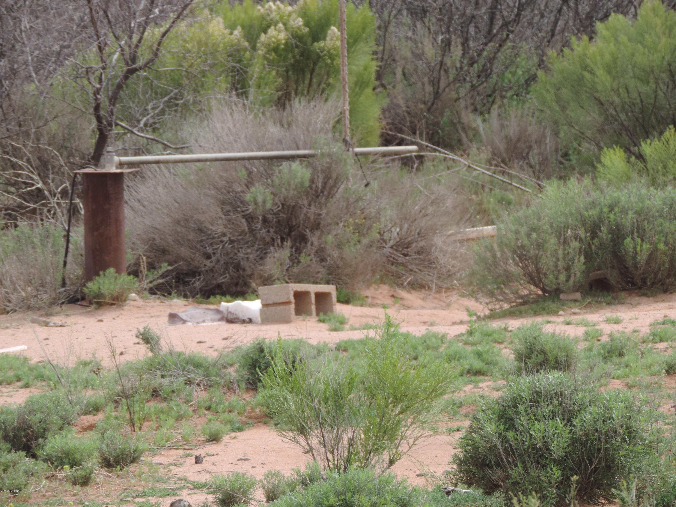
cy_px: 254
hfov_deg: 6.6
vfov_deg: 5.0
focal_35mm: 300
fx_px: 5859
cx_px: 338
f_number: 4.8
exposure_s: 1/250
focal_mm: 53.5
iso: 80
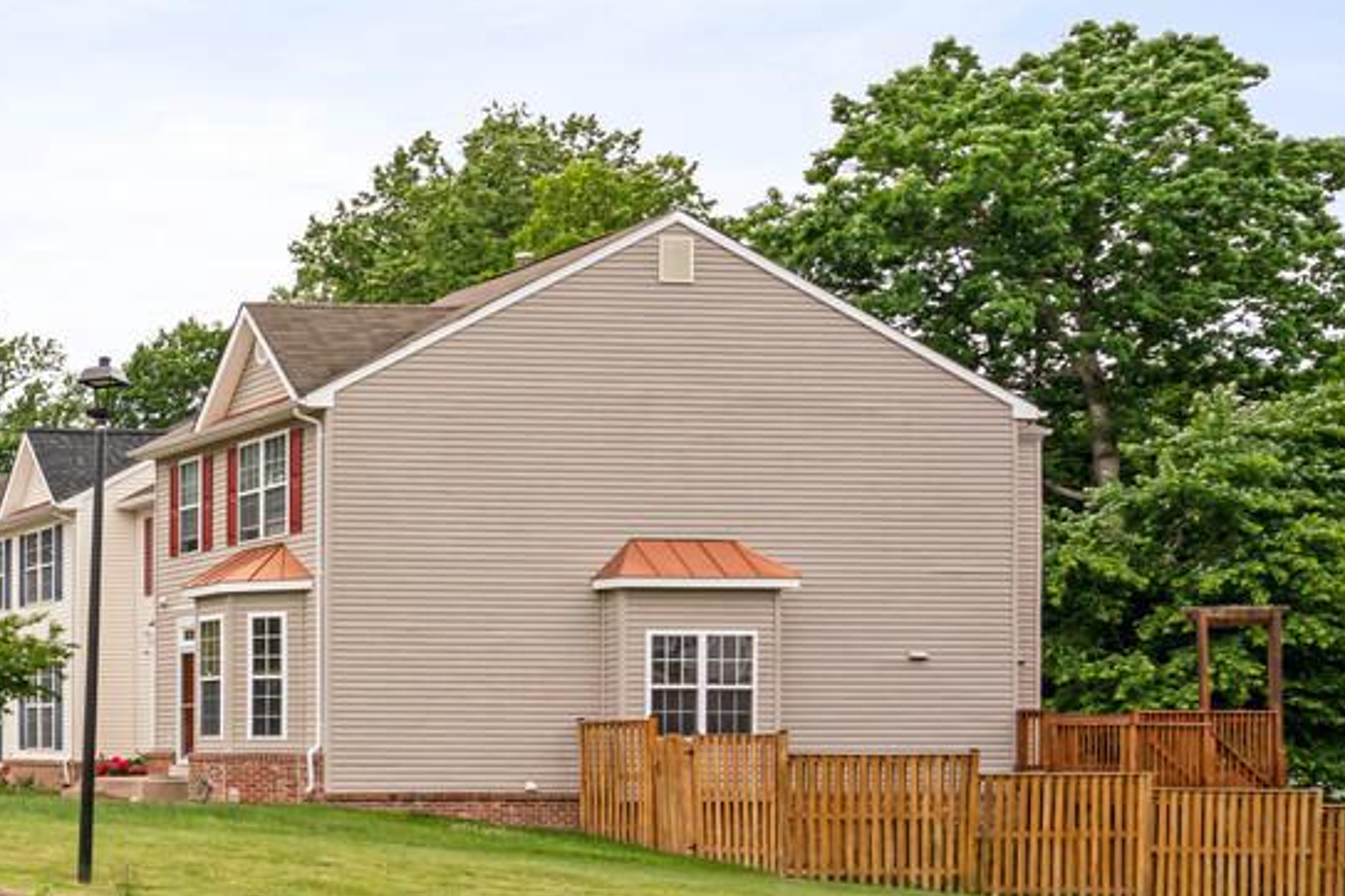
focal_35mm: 56
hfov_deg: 27.5
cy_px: 719
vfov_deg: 23.8
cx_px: -545
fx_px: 2092
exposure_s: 1/200
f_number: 9
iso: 400
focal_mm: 19
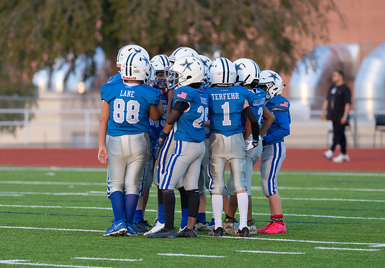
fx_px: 3772
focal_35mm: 348
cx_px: 159
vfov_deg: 4.1
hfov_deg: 5.8
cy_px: 121
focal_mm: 200
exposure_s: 1/1250
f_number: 2.8
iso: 1000
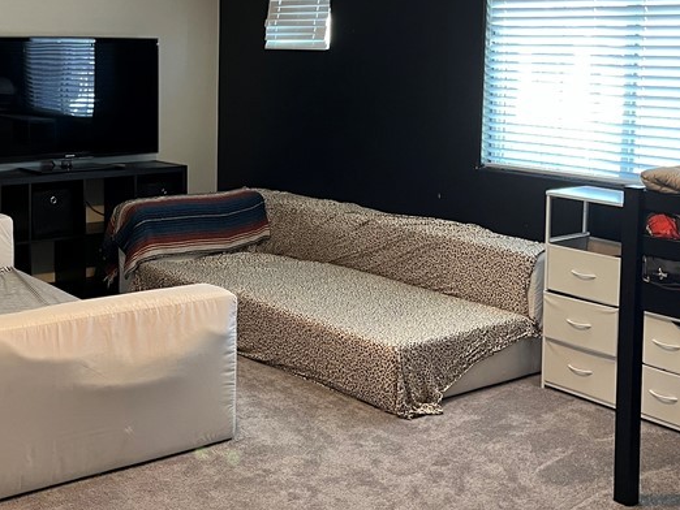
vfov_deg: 28.1
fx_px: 1002
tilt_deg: -4.1
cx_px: 219
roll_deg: -0.4
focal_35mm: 51
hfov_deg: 37.0
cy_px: 117
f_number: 1.6
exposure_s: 1/60
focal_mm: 5.1
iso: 200
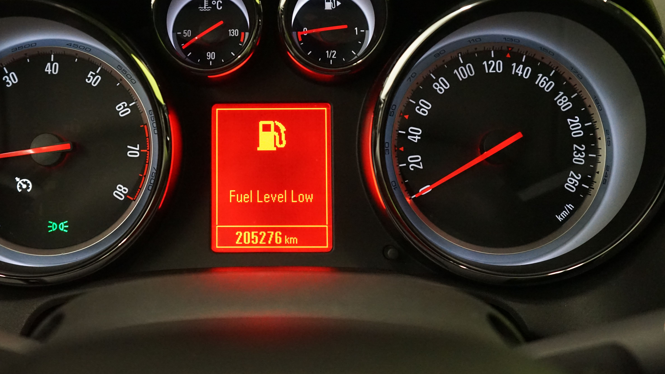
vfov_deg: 22.5
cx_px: 252
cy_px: 109
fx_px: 935
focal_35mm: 53
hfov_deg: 38.9
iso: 6400
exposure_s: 1/80
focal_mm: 40
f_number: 4
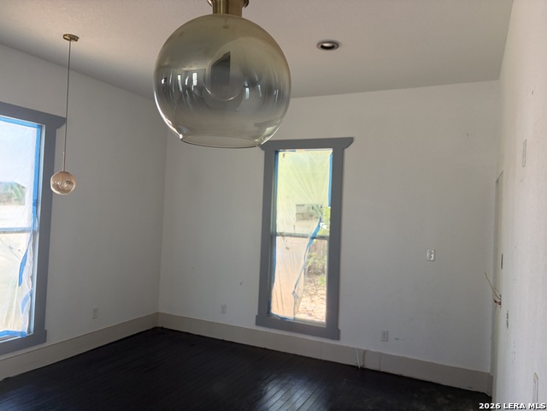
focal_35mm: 26
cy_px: 206
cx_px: 274
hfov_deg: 67.3
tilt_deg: +2.6
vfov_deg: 53.1
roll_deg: -3.5
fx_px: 411
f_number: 1.6
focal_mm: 5.96
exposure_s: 1/107
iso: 125
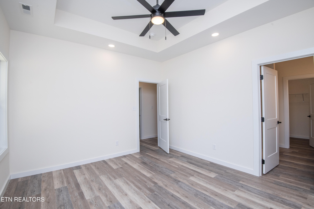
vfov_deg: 73.7
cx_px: 157
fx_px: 140
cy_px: 104
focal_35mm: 16
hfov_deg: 96.7
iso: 400
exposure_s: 1/250
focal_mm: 16
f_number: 9
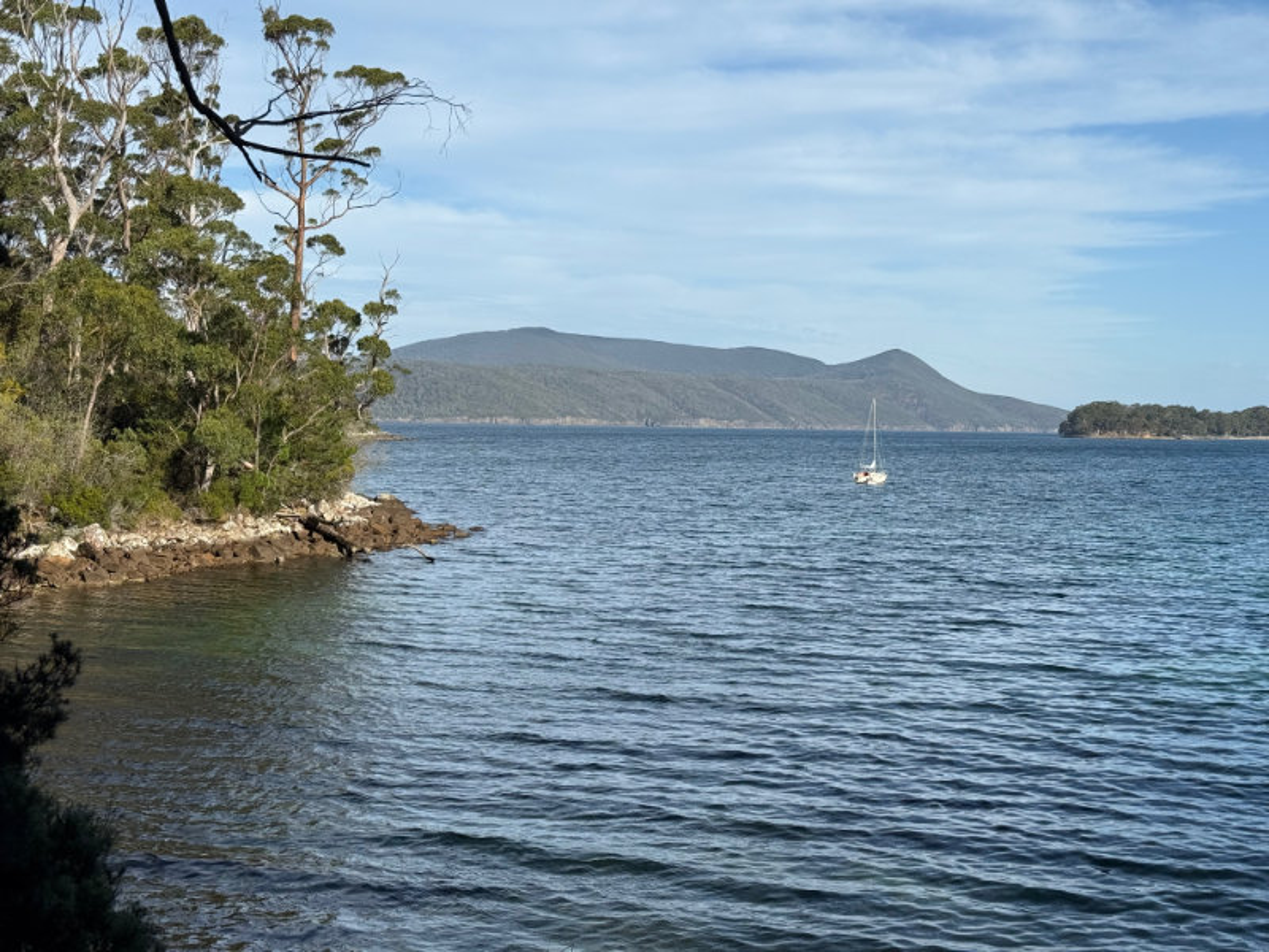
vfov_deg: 30.3
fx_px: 1760
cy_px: 476
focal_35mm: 48
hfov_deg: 39.7
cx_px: 634
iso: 64
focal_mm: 6.8
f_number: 1.8
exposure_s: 1/5587
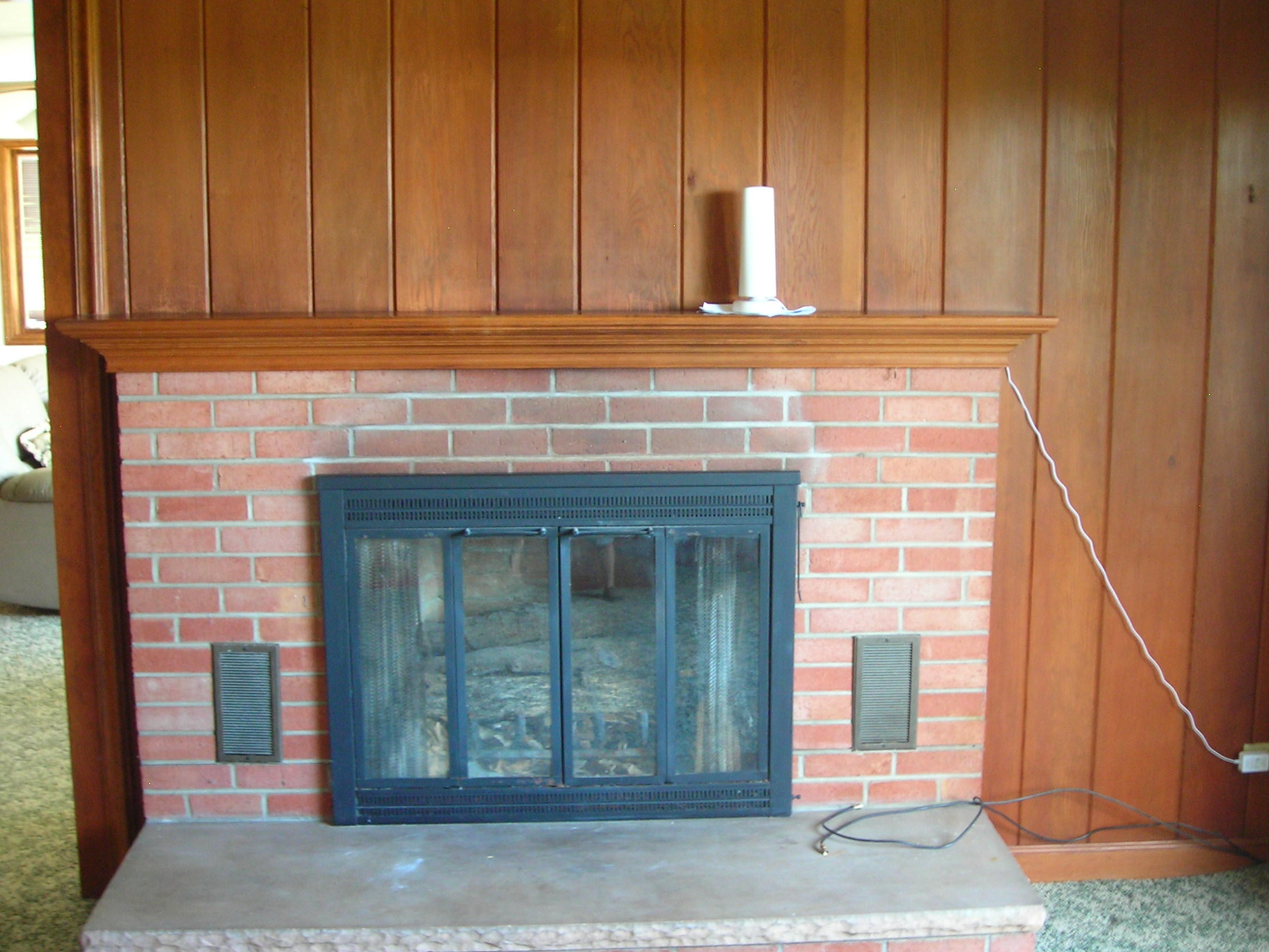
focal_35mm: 44
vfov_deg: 32.8
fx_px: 1613
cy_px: 530
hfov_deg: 42.8
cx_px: 727
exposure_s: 1/3.9
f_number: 3.2
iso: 94
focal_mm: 6.3
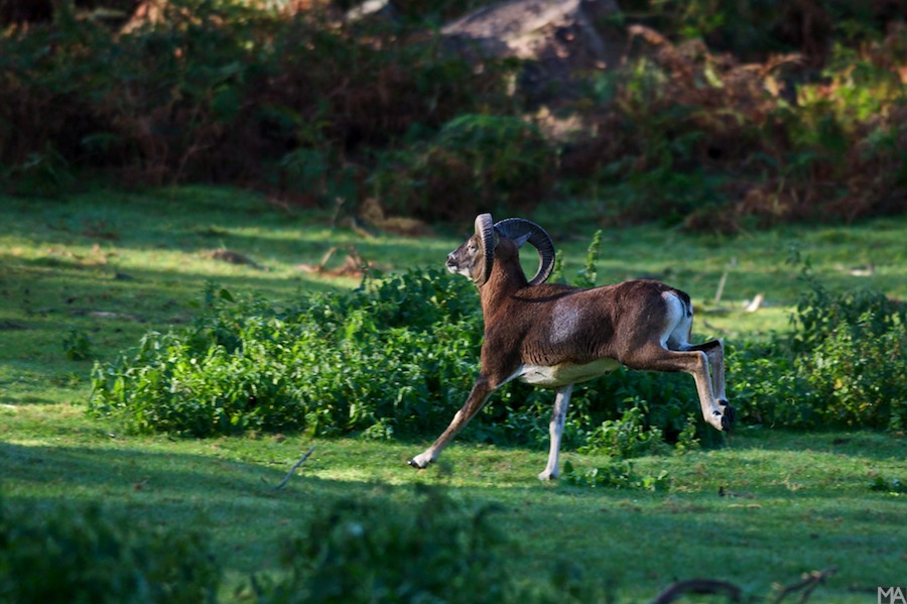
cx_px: 454
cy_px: 302
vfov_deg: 3.1
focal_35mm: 450
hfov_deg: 4.6
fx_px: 11331
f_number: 4
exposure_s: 1/640
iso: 800
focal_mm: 300
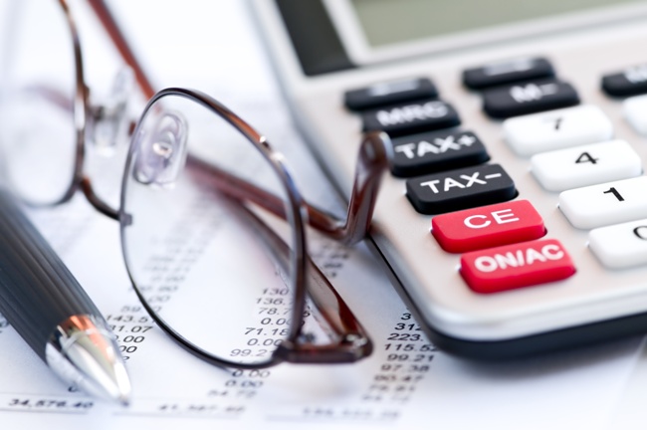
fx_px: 2828
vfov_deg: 8.7
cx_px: 324
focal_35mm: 158
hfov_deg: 13.1
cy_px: 215
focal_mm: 105
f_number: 5.6
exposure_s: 1/60
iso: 200
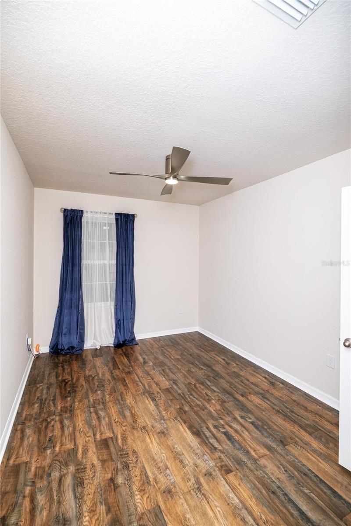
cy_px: 263
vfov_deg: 96.7
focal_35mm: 16
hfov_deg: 73.7
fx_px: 234
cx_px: 176
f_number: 4
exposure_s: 1/125
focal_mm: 16
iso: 250
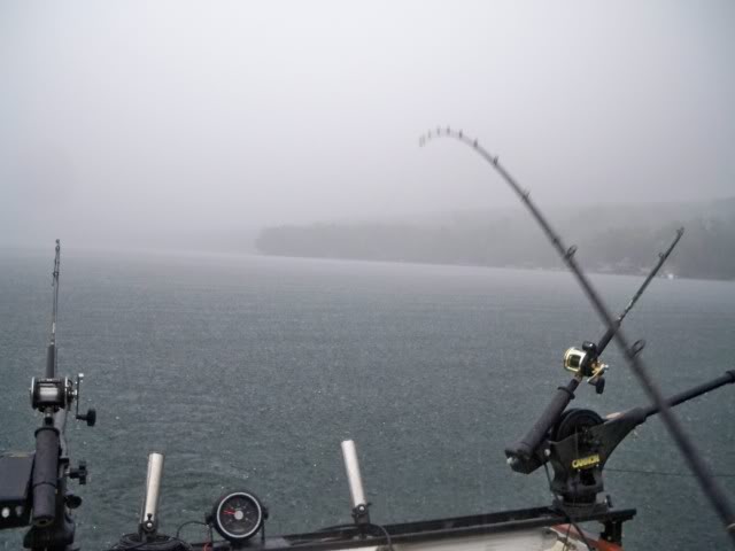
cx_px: 368
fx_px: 743
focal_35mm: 35
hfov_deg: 52.6
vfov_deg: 40.7
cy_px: 276
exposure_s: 1/60
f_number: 3.1
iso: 200
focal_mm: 6.3
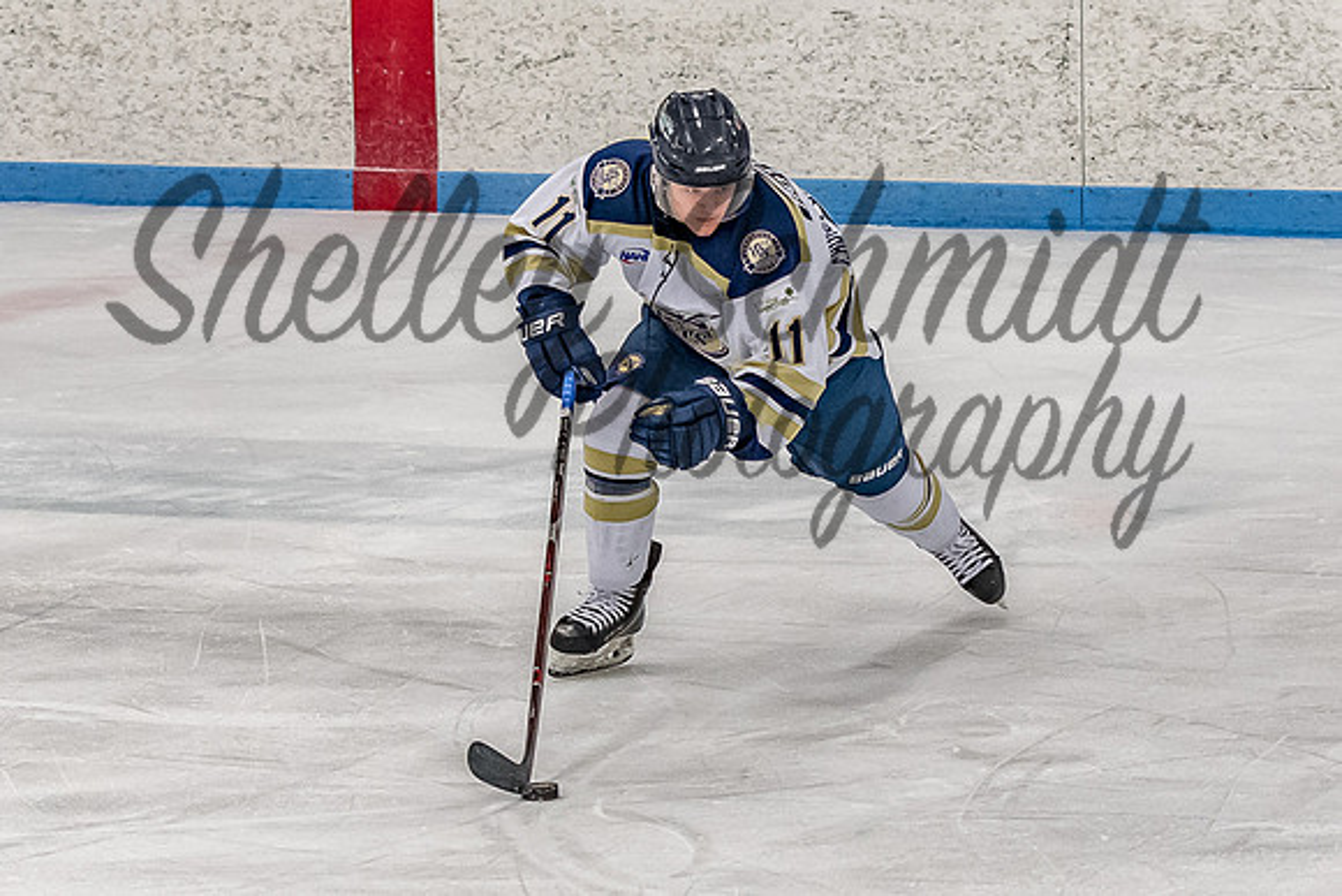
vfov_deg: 5.8
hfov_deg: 8.7
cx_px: 695
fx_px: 8795
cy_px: 391
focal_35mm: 236
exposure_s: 1/800
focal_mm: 80
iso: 1600
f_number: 3.2
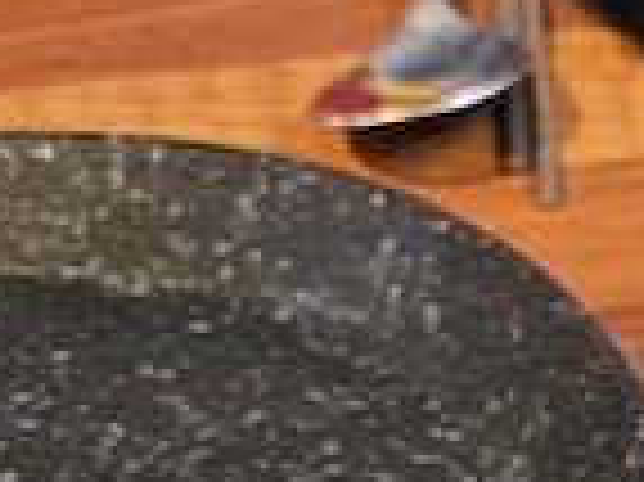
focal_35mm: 145
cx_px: 1351
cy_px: 628
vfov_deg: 10.0
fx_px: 2695
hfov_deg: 11.9
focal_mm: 6.3
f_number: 1.7
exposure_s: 1/120
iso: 1000
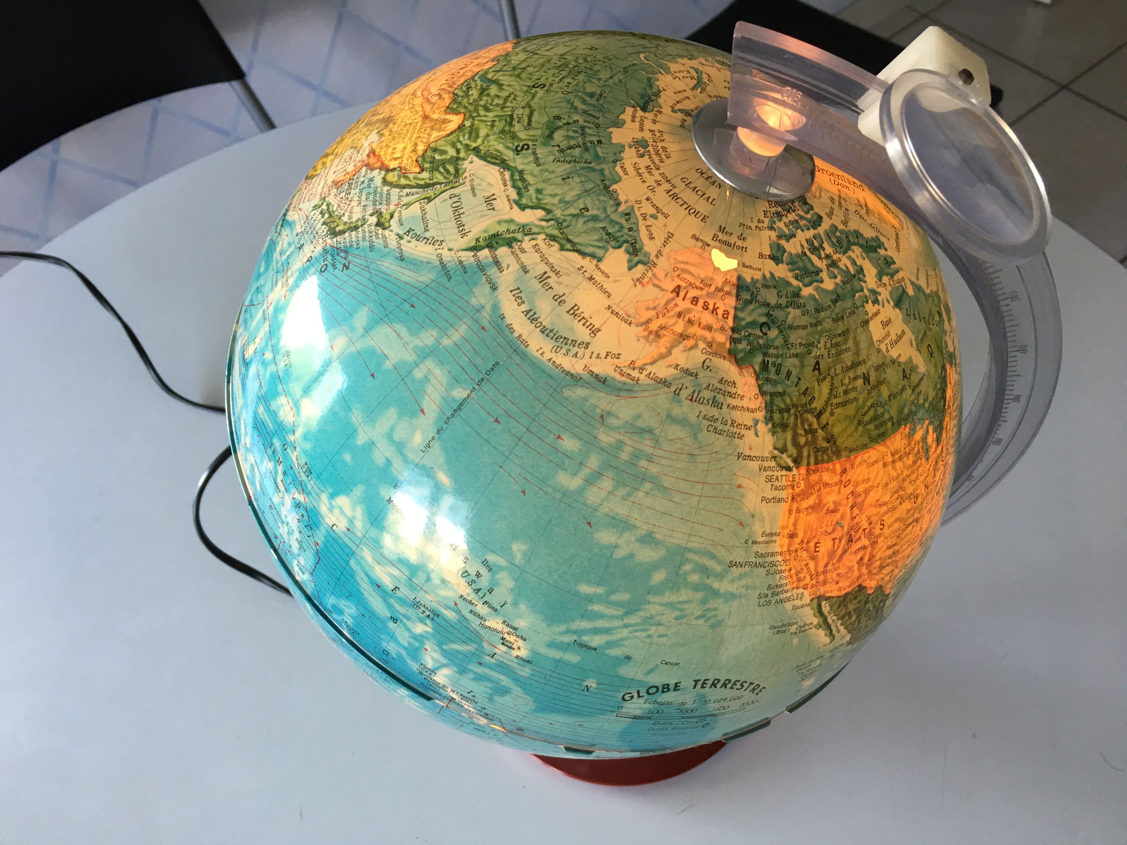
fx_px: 944
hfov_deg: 61.7
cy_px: 422
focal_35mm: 29
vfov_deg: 48.2
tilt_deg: -54.4
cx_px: 564
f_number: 2.2
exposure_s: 1/17
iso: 40
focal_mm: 4.15
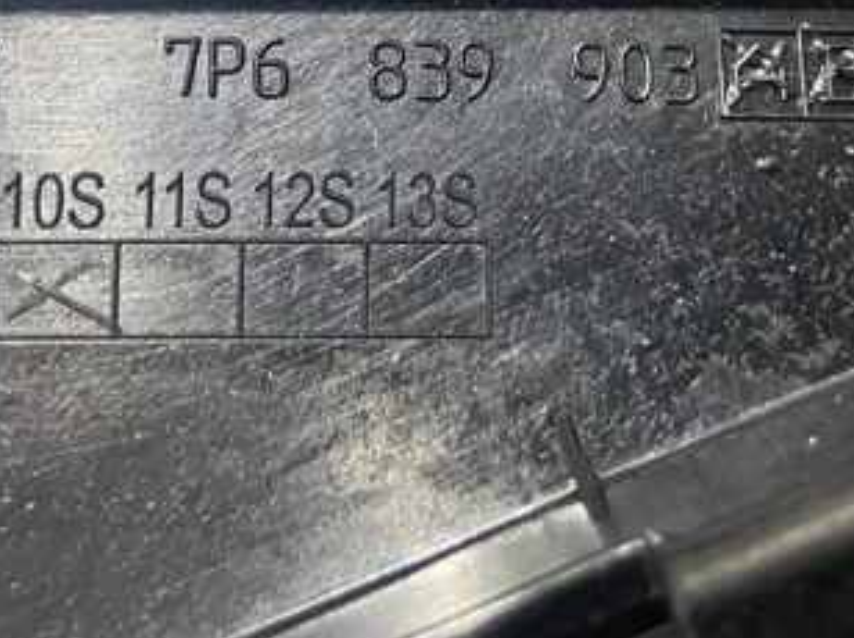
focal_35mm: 52
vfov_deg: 26.4
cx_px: 410
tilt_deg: -42.8
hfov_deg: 36.9
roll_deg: +14.2
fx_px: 1281
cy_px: -7
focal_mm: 4.25
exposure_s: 1/50
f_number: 1.8
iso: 400
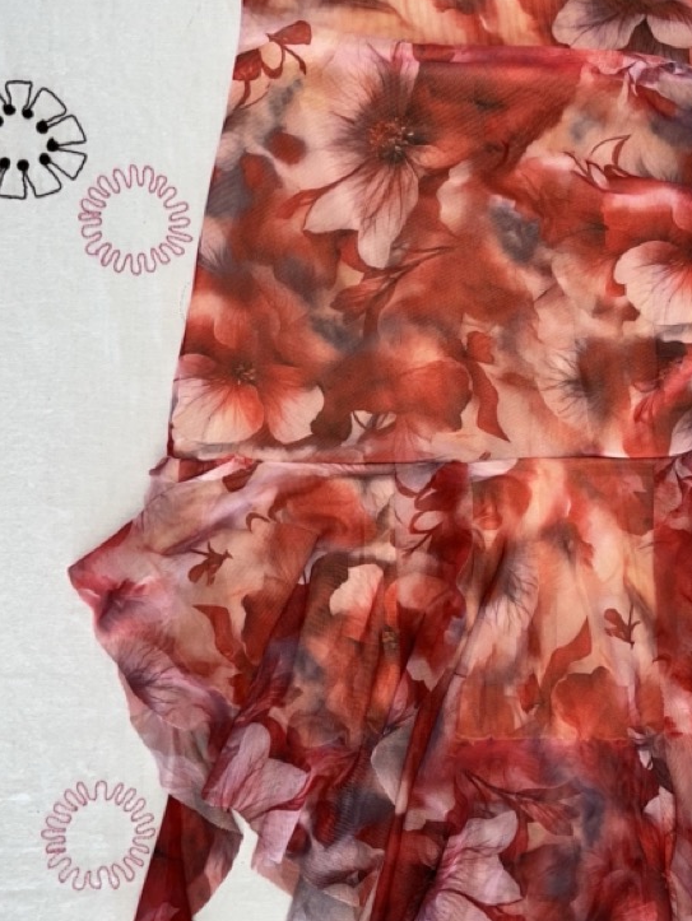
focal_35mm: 46
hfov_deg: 31.1
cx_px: 497
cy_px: 422
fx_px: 1225
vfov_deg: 41.2
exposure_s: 1/148
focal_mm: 5.1
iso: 32
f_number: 1.6
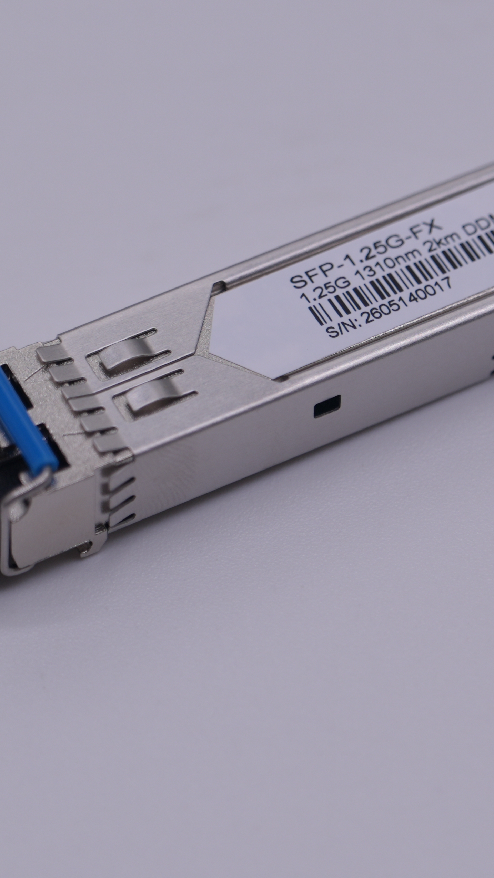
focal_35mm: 199
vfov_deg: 10.8
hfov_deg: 6.1
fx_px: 4633
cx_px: 377
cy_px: 358
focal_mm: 70
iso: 100
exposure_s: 1/640
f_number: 4
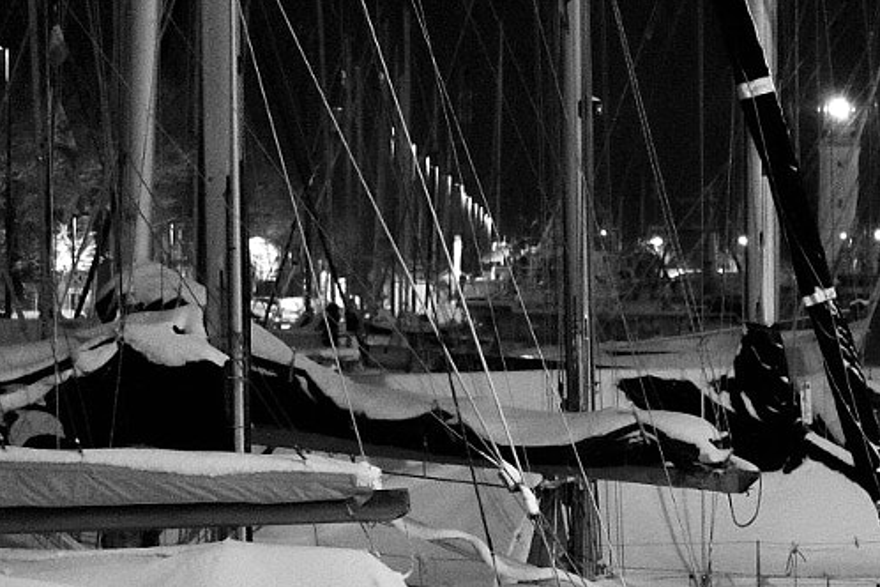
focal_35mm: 241
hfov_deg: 8.4
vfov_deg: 5.7
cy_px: 668
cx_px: 1196
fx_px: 5891
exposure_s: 1/30
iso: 6400
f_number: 4.5
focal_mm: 50
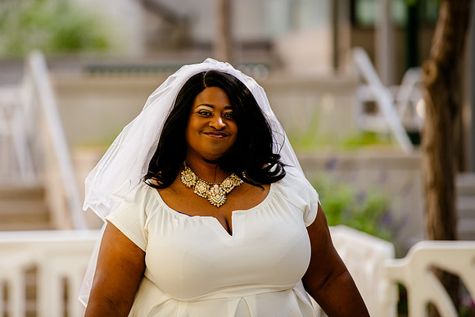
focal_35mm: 238
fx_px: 3141
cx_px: 178
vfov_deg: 5.8
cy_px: 118
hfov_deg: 8.6
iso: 200
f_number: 2.8
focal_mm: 190
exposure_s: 1/320
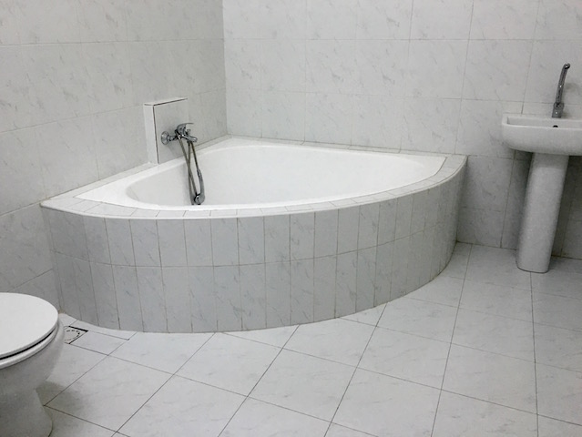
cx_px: 291
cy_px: 218
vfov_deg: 48.3
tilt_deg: -19.3
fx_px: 488
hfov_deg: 61.6
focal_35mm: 29
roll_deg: +0.0
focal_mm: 4.15
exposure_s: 1/33
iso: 64
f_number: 2.2
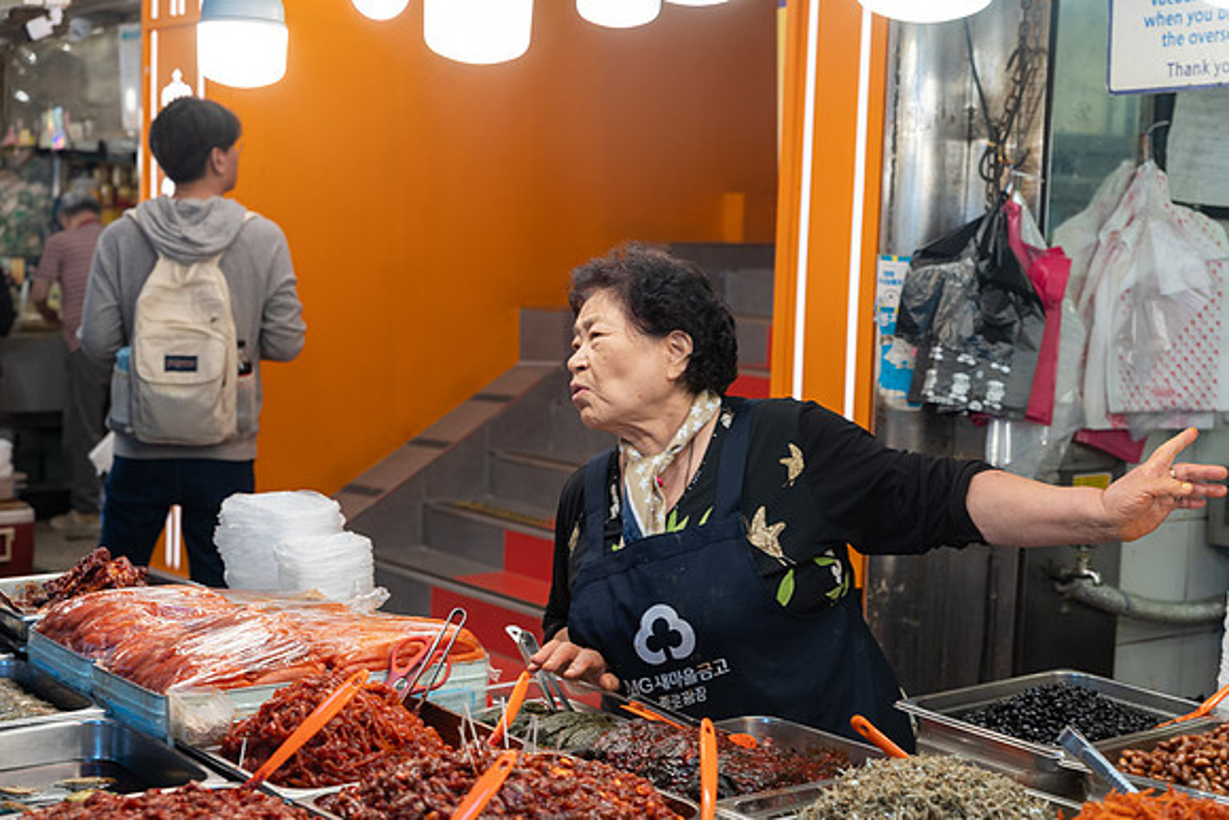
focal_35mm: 56
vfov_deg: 24.2
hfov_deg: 35.6
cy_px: 410
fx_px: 1912
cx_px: 614
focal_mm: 56
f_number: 4
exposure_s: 1/125
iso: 360
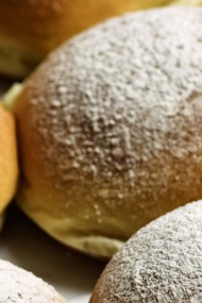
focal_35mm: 295
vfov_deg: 6.9
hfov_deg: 4.7
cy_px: 332
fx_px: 2483
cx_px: 7
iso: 100
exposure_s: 1/125
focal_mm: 105
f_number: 7.1
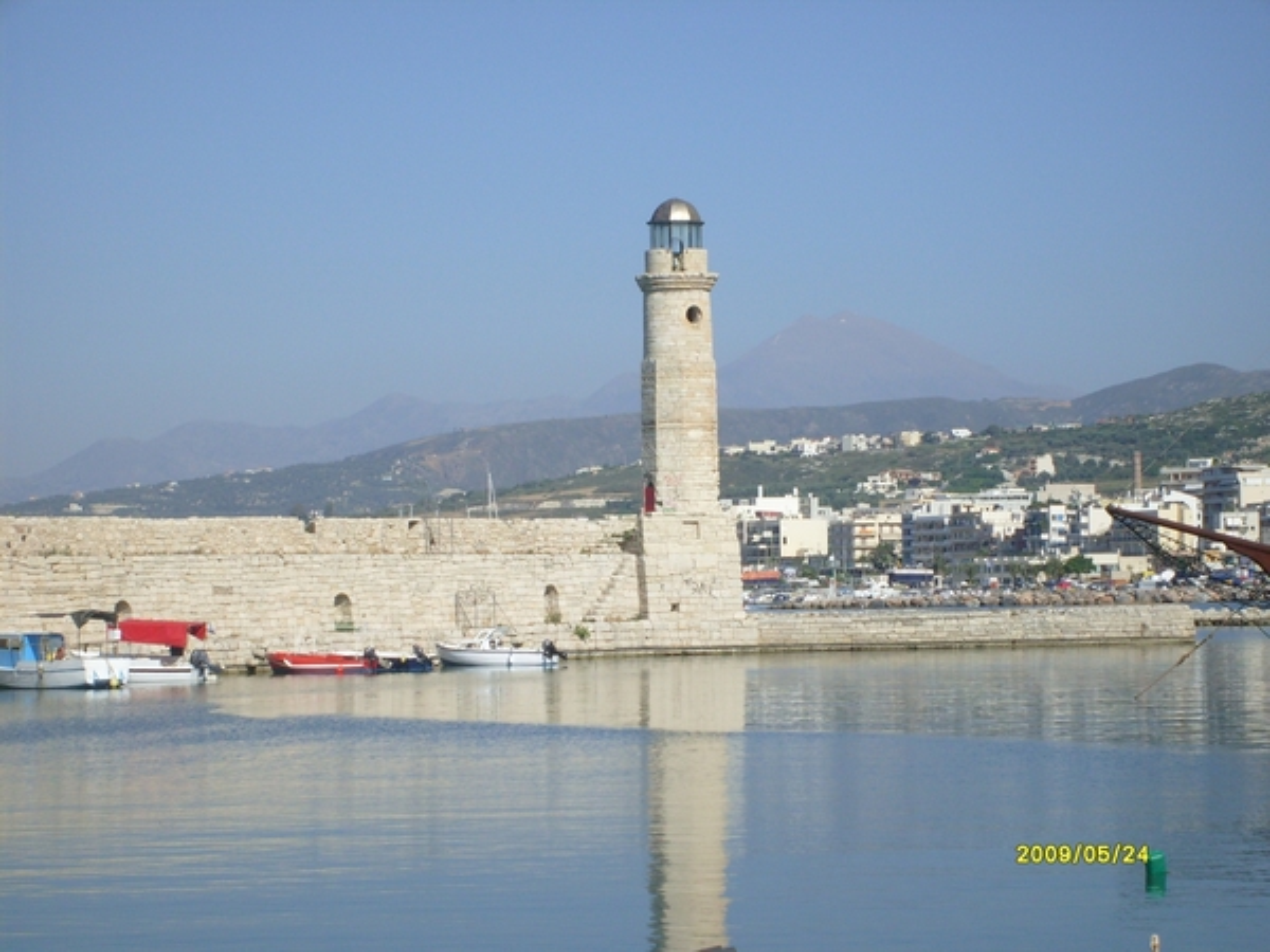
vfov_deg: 14.0
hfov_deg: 18.5
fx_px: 3889
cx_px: 635
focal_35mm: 106
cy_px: 476
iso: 80
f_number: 12.4
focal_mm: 17.4
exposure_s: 1/180
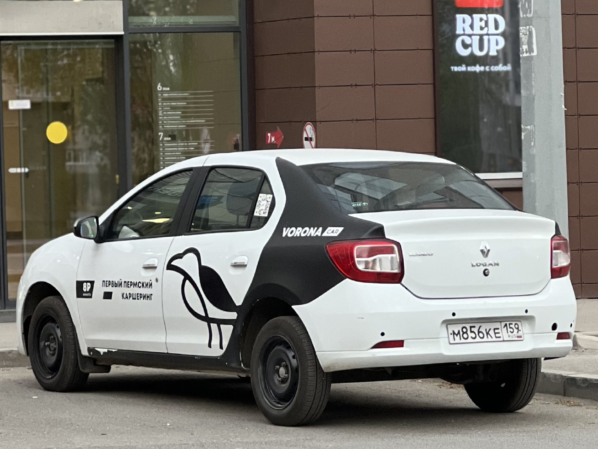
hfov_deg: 25.3
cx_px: 299
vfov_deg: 19.1
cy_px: 224
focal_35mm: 77
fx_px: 1330
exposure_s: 1/110
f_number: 2.8
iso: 250
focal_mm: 9
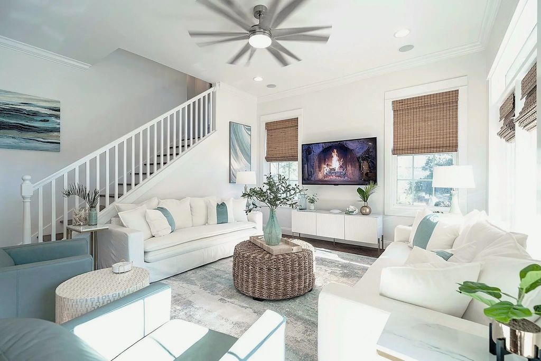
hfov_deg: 96.7
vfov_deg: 73.8
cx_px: 270
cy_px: 180
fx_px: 240
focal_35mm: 16
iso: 100
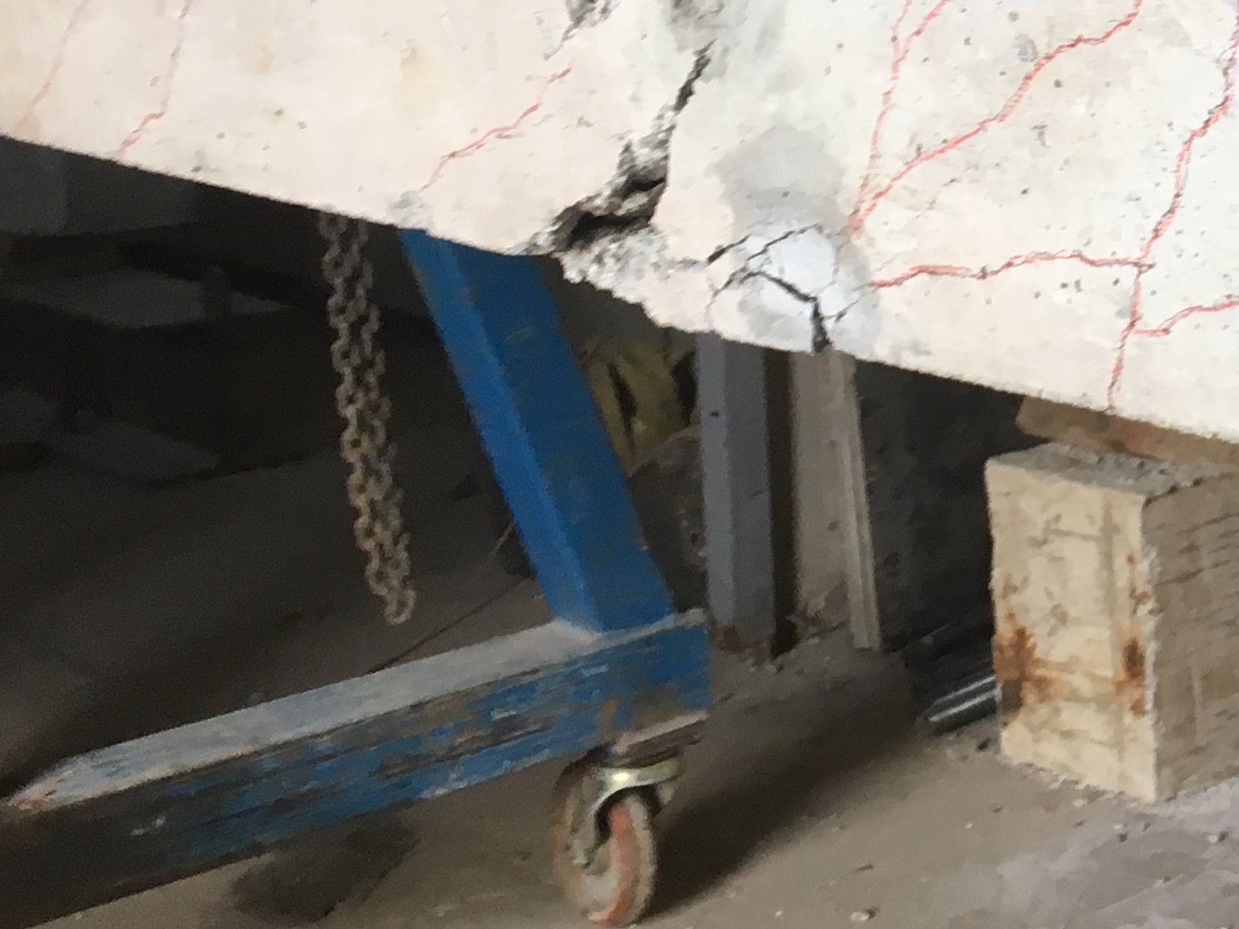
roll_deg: +1.5
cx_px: 1515
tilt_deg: -6.9
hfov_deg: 21.5
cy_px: -53
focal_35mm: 84
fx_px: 3007
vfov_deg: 17.1
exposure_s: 1/33
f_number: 2.2
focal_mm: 4.15
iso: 32
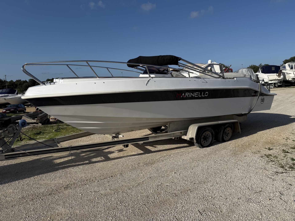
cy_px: 110
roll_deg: +1.4
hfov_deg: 71.6
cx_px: 148
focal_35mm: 24
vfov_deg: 56.8
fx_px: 205
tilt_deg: -7.3
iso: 80
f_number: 1.78
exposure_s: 1/8130
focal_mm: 6.76
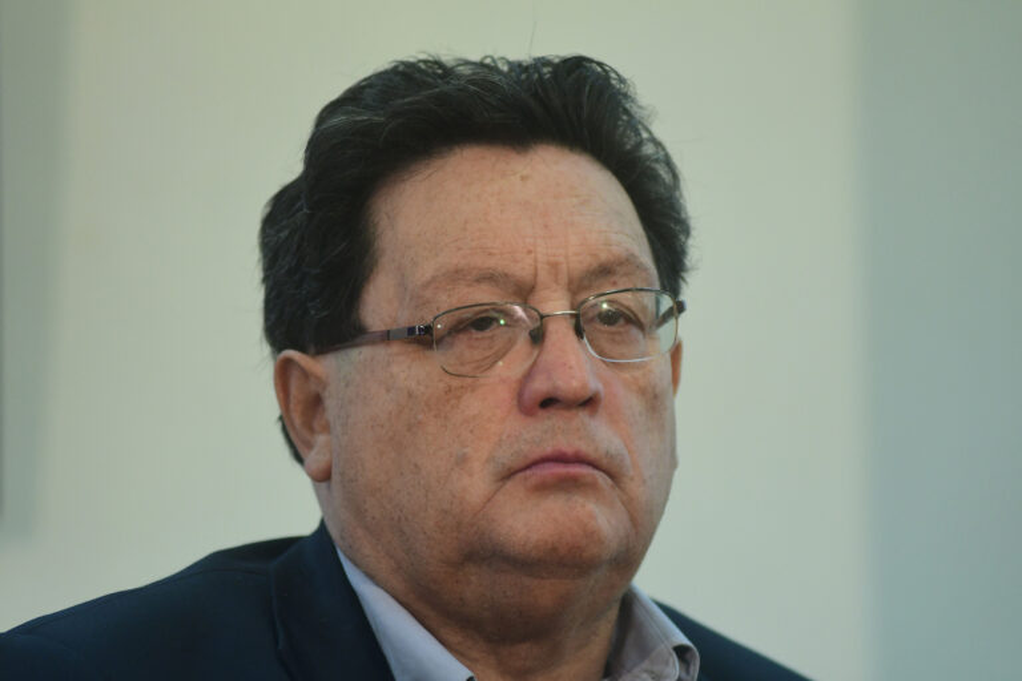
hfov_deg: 7.4
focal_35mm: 278
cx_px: 511
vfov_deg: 5.0
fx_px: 7877
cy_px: 340
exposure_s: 1/320
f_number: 2.8
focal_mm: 185
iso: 1250
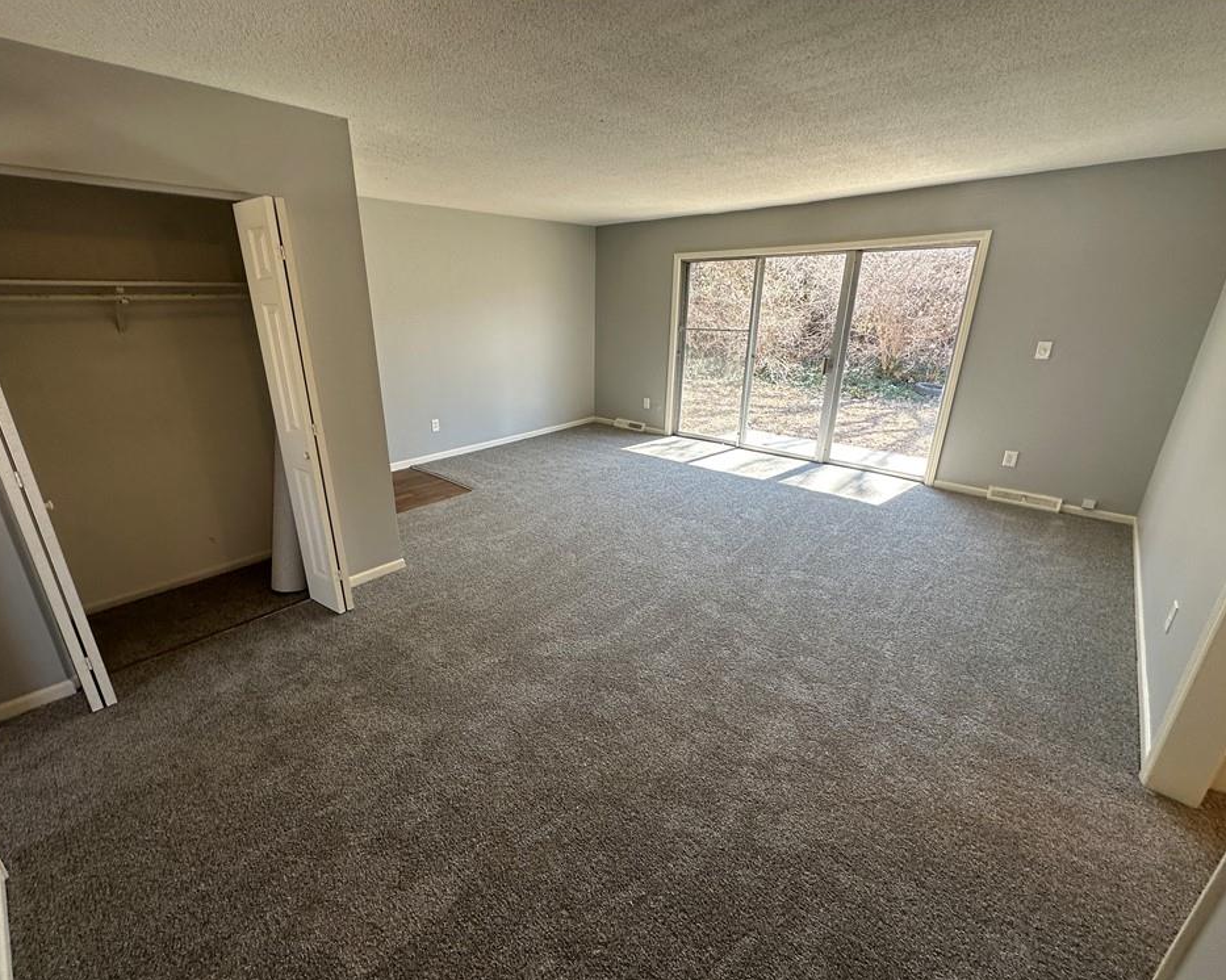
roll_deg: +0.5
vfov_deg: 84.0
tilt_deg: -19.3
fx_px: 544
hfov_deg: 96.7
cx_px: 577
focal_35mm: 15
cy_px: 493
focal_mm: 2.22
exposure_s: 1/99
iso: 80
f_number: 2.2
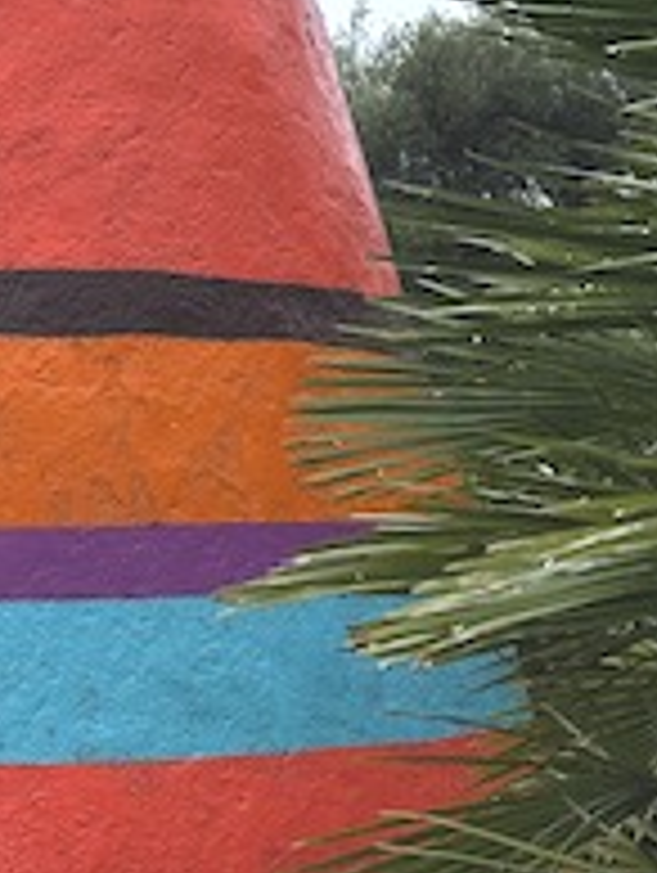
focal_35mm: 79
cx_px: -14
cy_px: -54
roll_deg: +0.2
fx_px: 1995
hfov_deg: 18.2
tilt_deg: +19.1
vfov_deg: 23.4
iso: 80
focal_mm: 6.86
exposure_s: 1/4348
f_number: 1.78
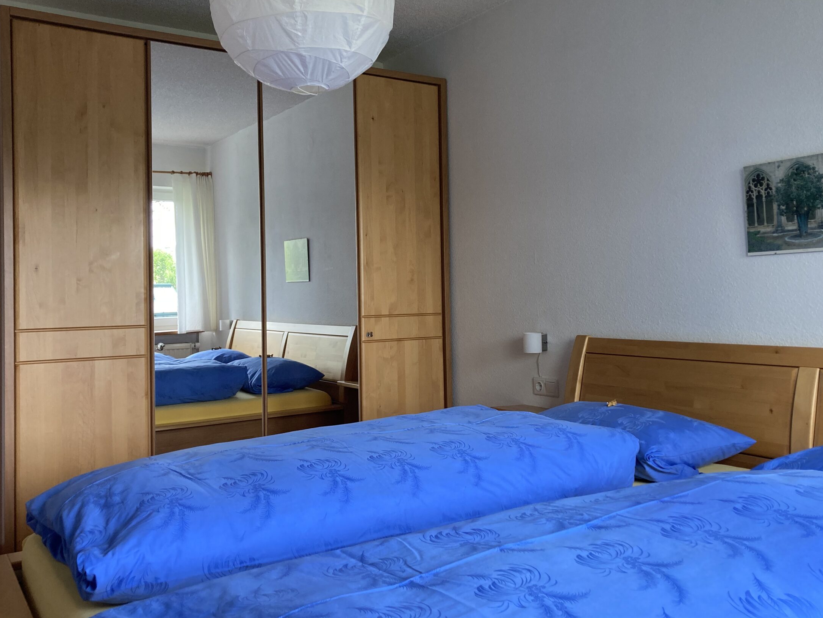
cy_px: 278
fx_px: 785
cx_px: 427
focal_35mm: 33
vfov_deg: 42.9
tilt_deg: +0.5
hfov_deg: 55.3
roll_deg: +1.1
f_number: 1.8
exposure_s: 1/72
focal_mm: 3.99
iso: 80
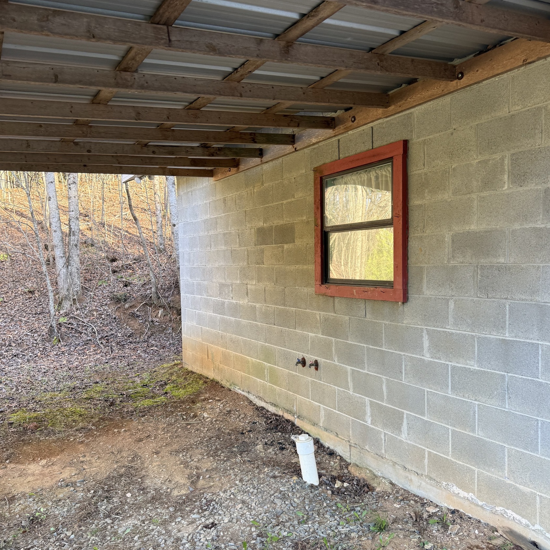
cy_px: 294
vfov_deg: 55.6
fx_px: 521
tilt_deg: -4.2
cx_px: 281
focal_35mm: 29
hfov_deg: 55.6
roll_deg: -0.3
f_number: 1.78
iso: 80
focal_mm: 6.76
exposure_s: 1/133
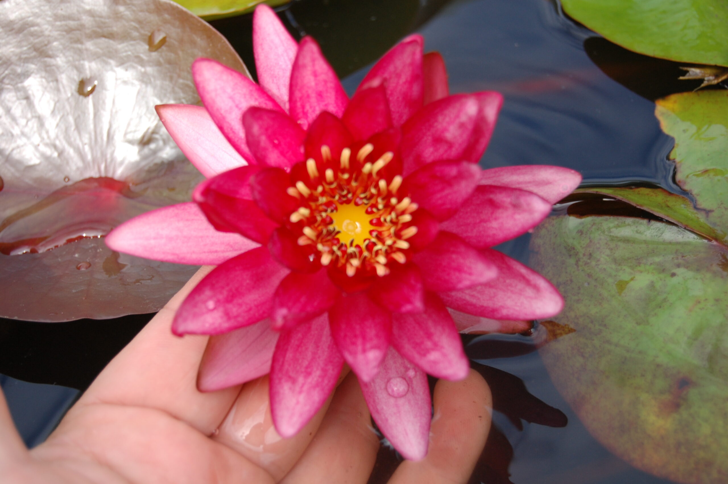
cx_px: 364
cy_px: 242
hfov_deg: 24.6
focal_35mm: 82
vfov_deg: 16.5
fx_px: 1667
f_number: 5.6
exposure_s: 1/400
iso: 400
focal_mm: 55
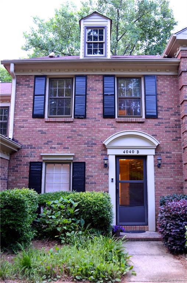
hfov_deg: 39.8
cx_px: 94
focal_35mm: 33
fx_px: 259
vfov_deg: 57.3
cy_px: 142
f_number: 4.5
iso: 400
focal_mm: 22
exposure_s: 1/80
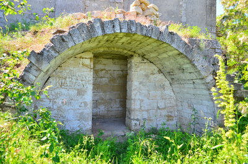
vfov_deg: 47.7
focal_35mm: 27
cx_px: 124
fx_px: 186
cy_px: 82
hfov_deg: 67.5
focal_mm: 18
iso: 200
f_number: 3.5
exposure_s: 1/400
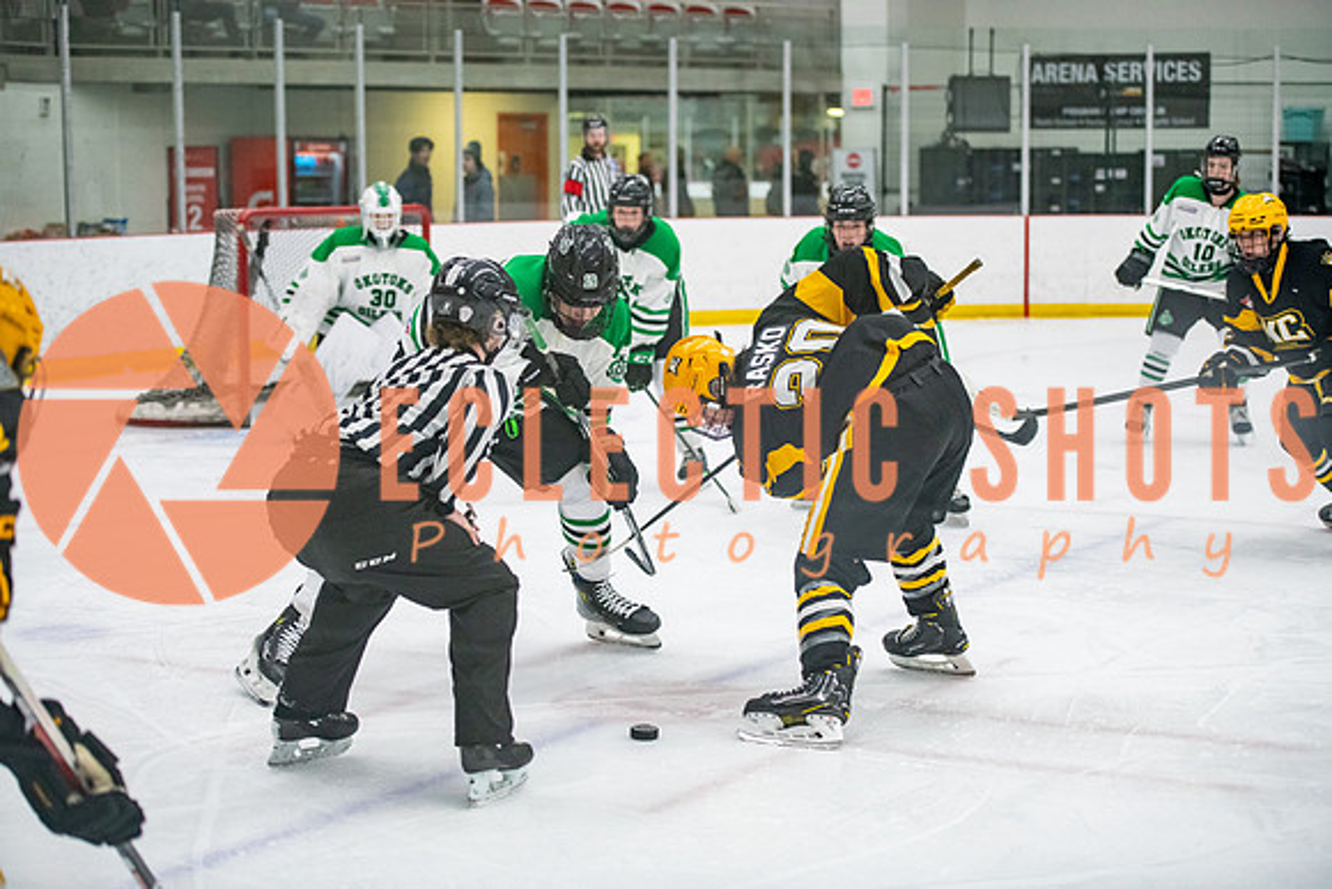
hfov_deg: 28.8
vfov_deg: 19.5
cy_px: 444
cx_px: 666
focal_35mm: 70
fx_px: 2590
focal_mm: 70
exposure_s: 1/800
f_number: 2.8
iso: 4000
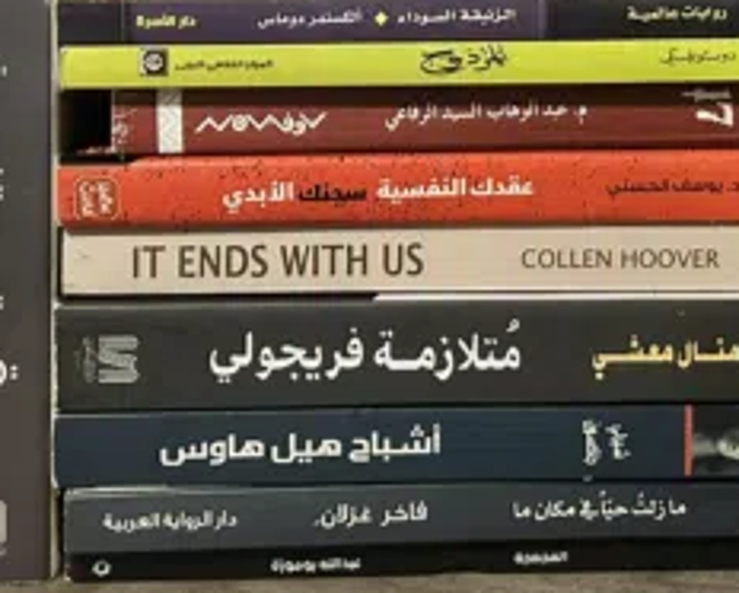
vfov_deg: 21.4
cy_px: 54
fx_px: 1532
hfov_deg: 27.1
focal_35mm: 70
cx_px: 443
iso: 640
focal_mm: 5.7
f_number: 1.5
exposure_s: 1/25
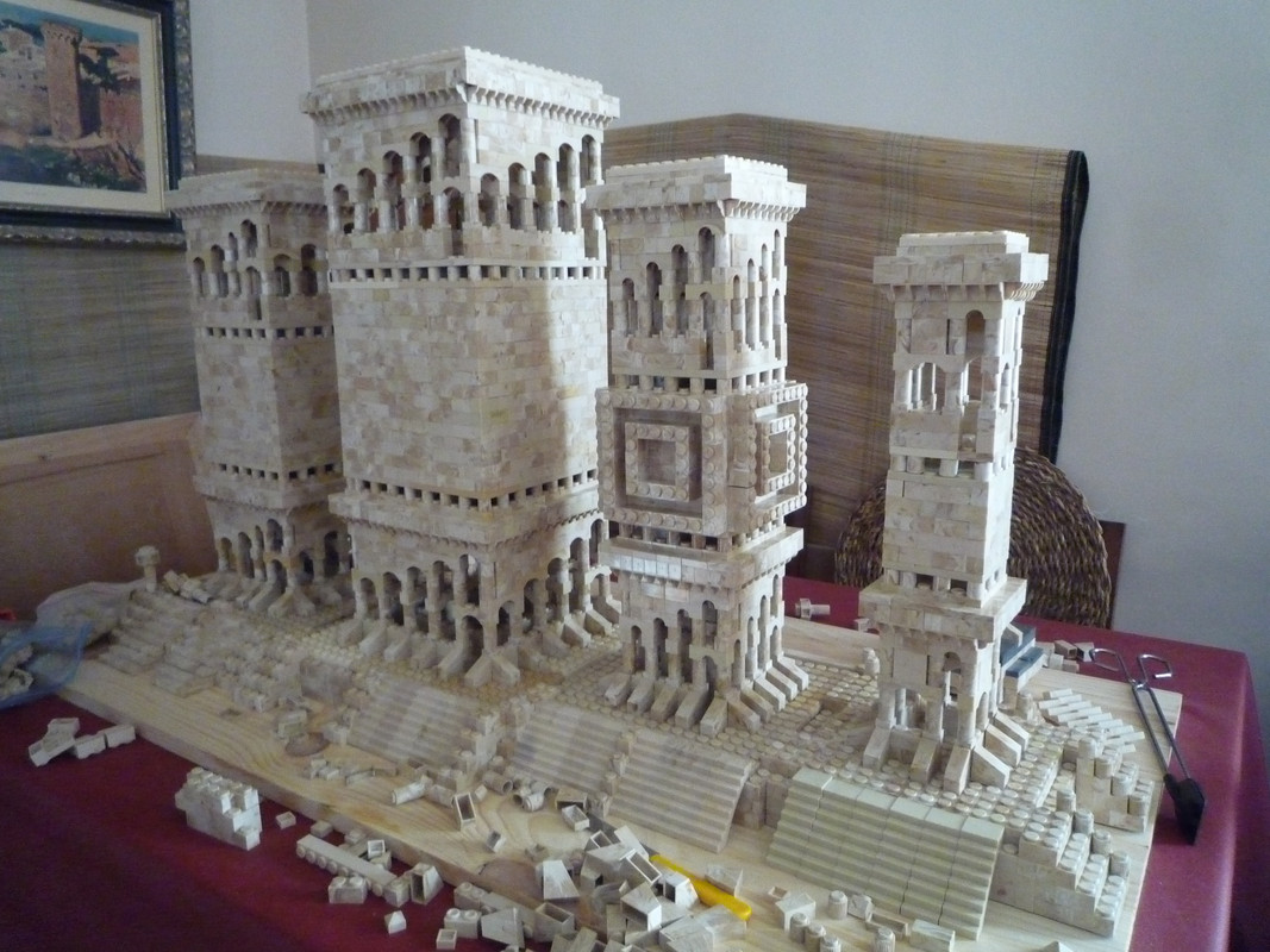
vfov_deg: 54.9
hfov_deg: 69.4
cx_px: 635
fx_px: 917
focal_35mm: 25
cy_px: 476
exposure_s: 1/50
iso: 800
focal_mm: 4.4
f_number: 2.8
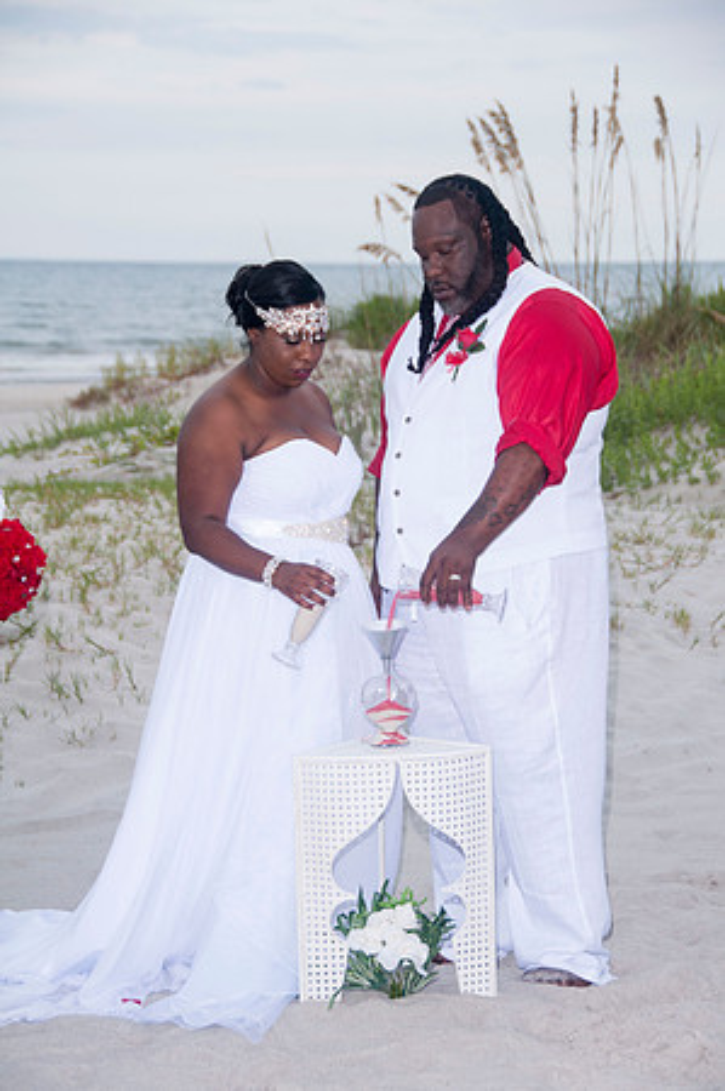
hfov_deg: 14.0
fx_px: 2952
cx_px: 362
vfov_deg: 20.9
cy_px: 546
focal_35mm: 98
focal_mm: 65
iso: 200
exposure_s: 1/125
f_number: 5.6
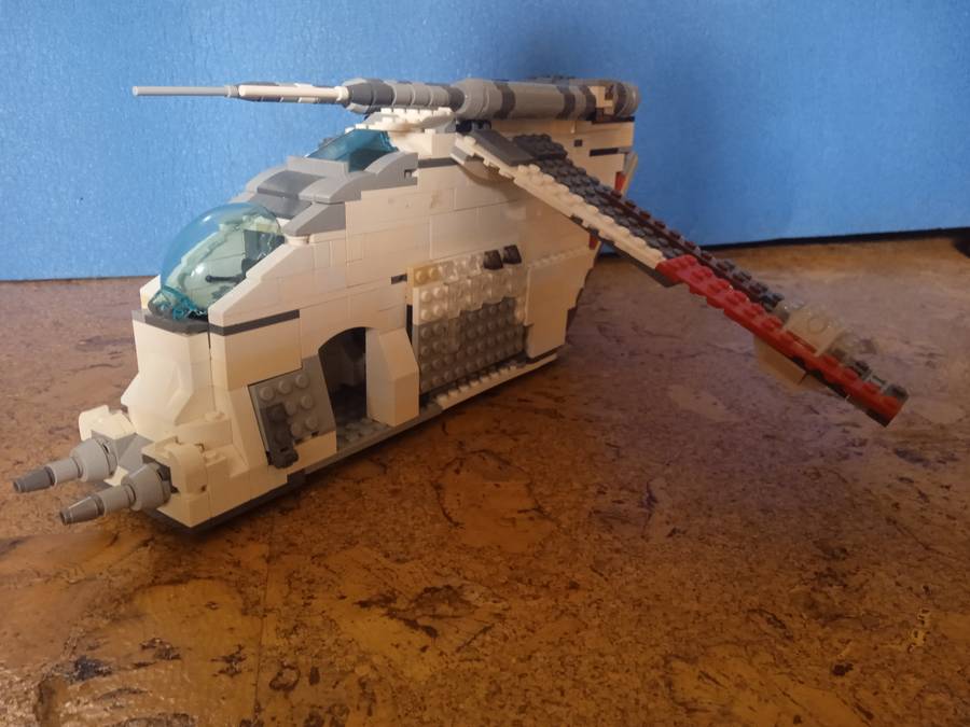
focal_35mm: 28
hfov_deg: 63.4
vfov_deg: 49.7
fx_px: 785
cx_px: 485
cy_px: 364
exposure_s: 1/20
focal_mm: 3.43
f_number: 2.2
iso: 785
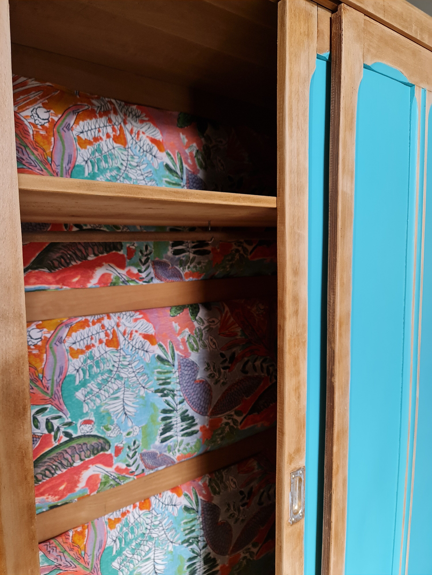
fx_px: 416
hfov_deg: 54.9
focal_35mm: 25
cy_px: 288
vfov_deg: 69.4
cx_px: 216
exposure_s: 1/50
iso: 250
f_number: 1.8
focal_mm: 7
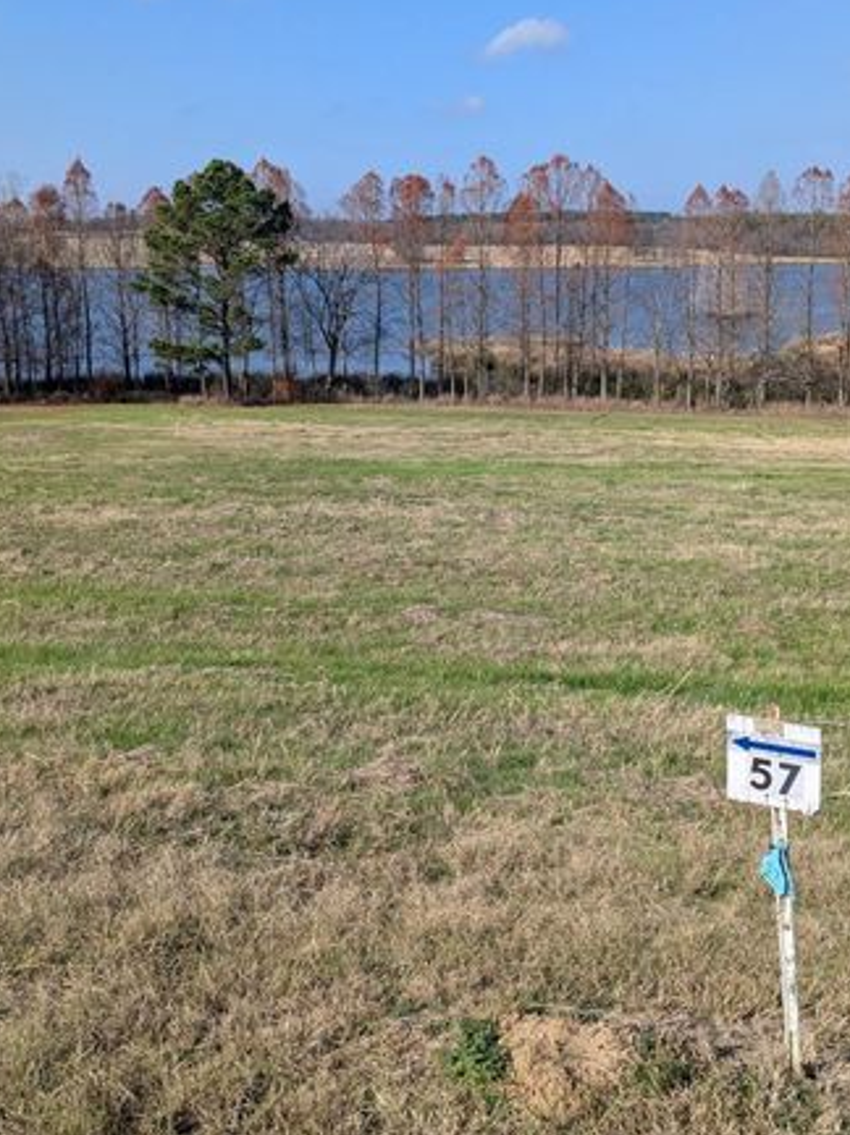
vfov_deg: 49.9
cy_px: 468
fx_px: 1213
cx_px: 470
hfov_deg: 38.6
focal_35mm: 37
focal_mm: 6.81
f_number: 1.85
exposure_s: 1/1715
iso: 43
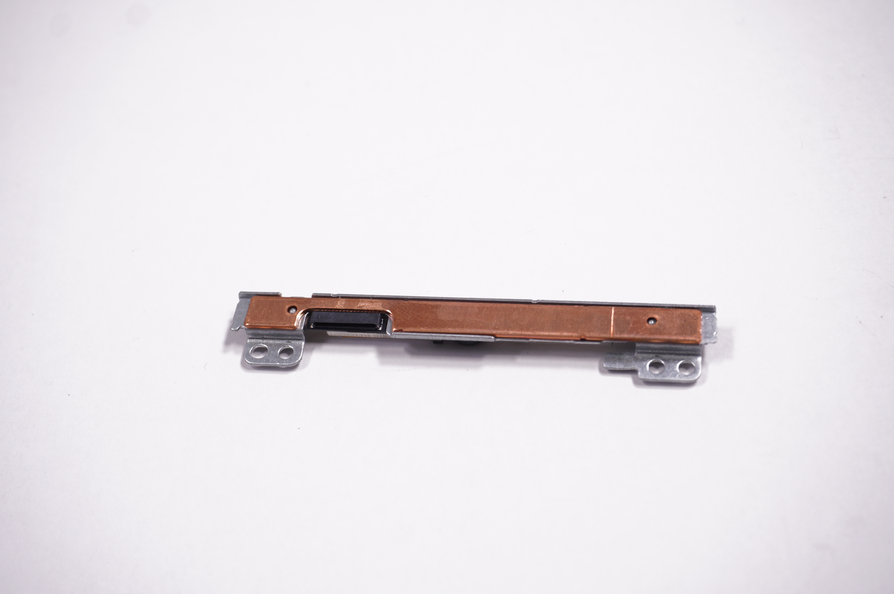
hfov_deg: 41.1
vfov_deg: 28.0
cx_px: 447
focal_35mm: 48
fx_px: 1191
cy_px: 297
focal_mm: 32
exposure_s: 1/250
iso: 500
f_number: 5.6
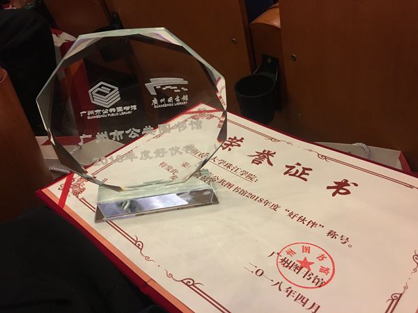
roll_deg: +5.9
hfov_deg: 61.7
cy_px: 156
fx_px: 350
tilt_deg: -36.3
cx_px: 209
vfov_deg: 48.2
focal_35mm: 29
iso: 200
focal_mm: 4.15
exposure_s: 1/33
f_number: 2.2
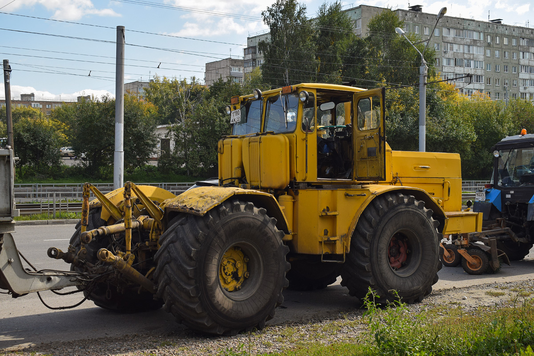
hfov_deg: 46.4
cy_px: 178
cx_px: 267
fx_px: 623
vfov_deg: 31.9
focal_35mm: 42
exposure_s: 1/500
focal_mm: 28
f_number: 6.3
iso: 200
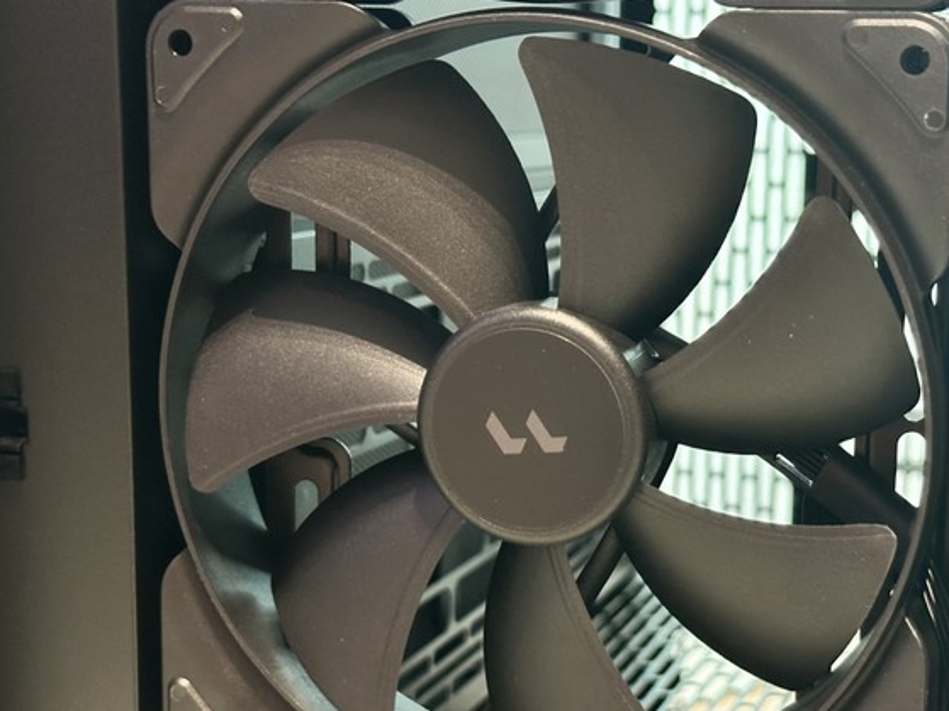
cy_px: 437
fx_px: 1836
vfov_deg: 21.9
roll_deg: -2.1
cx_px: 625
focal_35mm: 67
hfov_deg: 28.8
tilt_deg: -10.3
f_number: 1.78
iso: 320
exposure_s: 1/40
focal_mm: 6.86
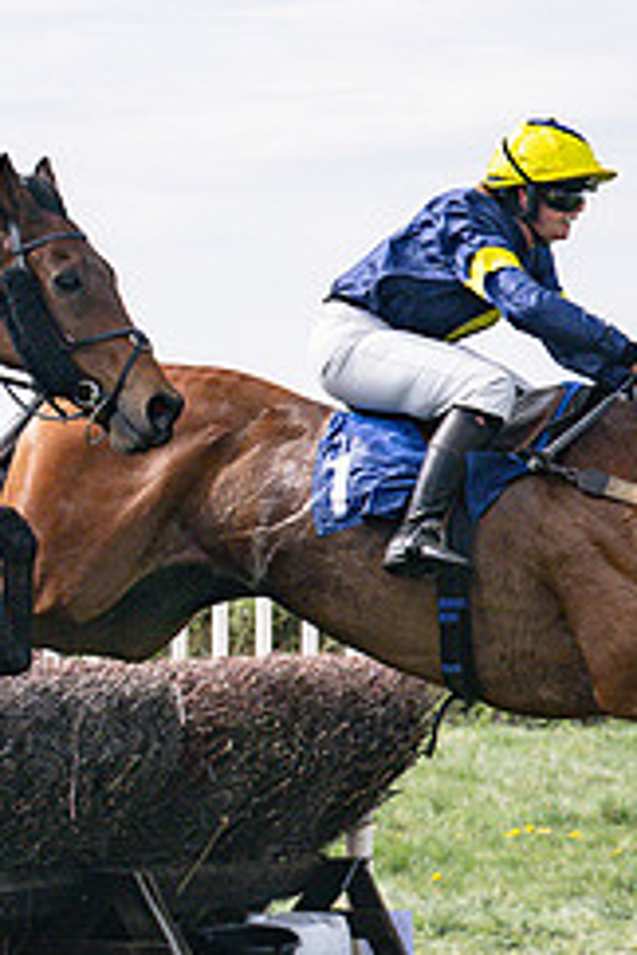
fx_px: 6078
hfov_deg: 6.0
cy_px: 157
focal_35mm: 229
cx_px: -29
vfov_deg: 9.0
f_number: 5
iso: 400
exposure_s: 1/4000
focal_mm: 70
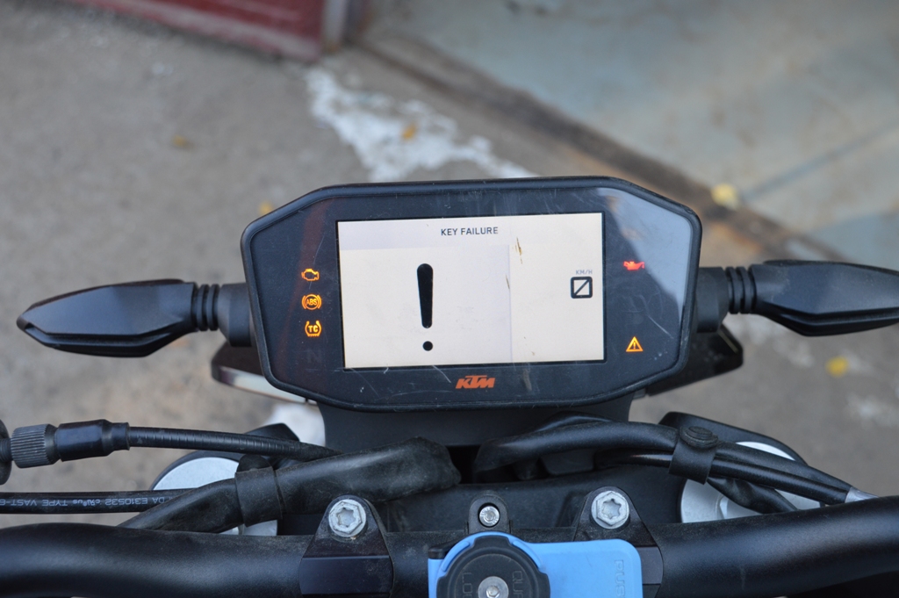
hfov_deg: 46.4
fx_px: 1048
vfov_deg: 31.8
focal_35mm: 42
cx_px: 450
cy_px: 299
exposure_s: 1/125
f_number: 5.6
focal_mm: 28
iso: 360
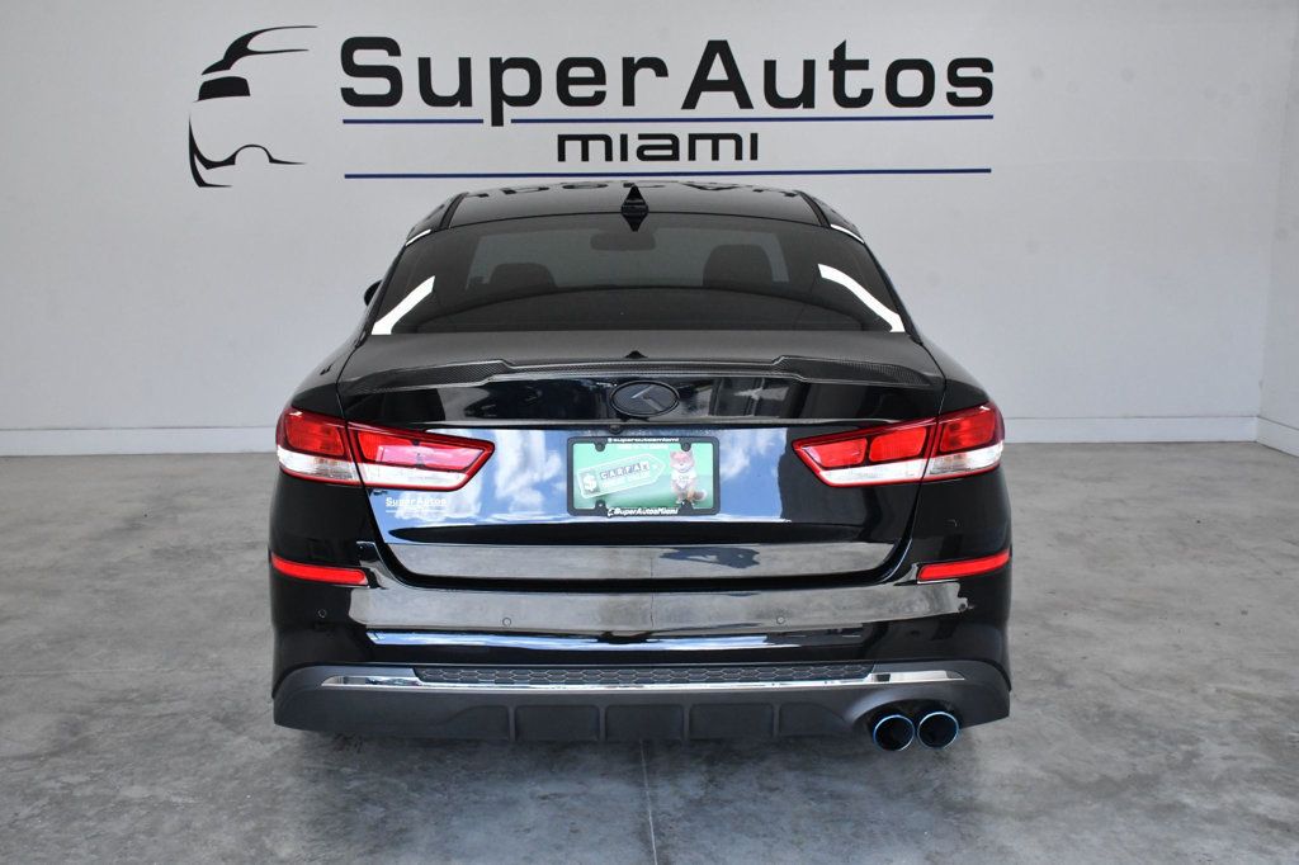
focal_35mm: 40
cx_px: 650
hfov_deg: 48.5
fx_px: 1443
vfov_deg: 33.4
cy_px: 432
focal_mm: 27
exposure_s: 1/500
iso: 2500
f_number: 11
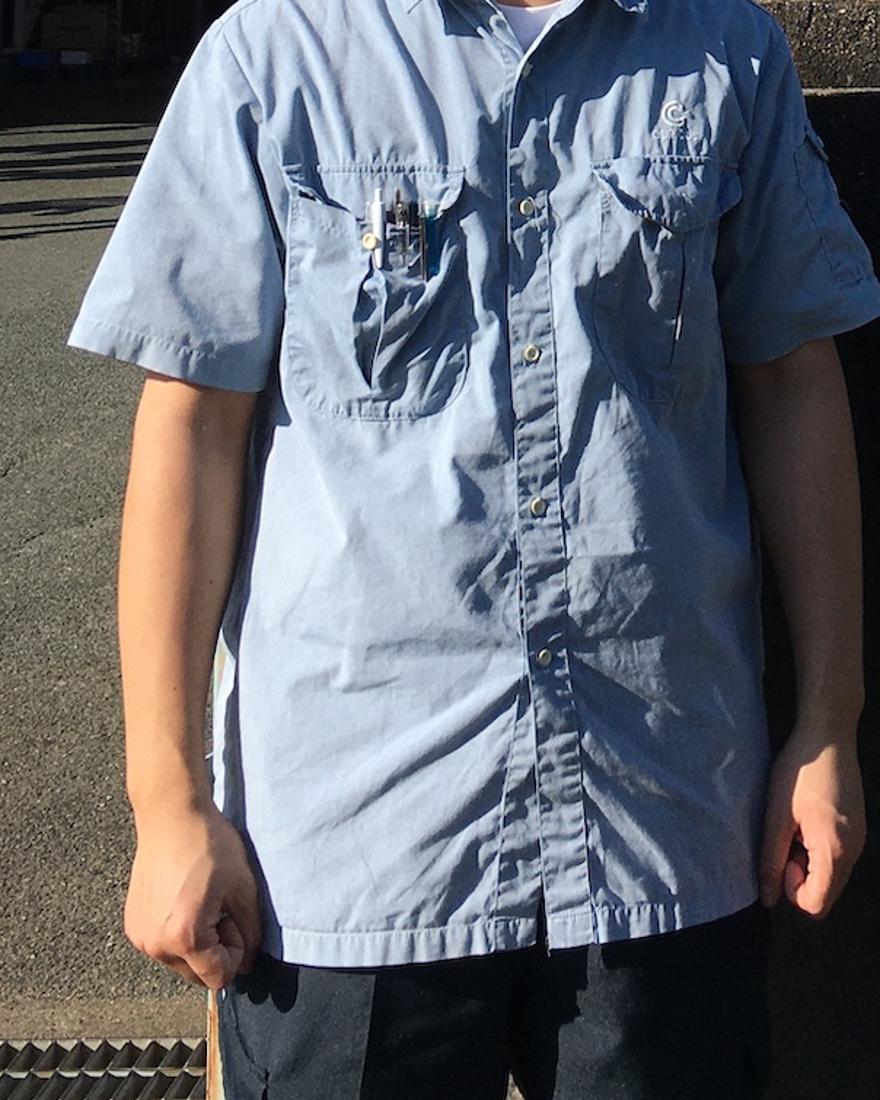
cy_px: -197
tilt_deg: +5.8
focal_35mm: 75
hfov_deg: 19.6
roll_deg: -0.2
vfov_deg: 23.4
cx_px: 944
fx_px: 2442
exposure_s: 1/1876
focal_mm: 4.15
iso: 25
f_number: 2.2
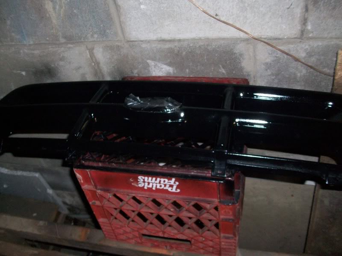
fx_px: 336
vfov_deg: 41.8
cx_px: 171
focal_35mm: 34
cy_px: 128
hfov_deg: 54.0
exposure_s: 1/60
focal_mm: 5.7
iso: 160
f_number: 2.8
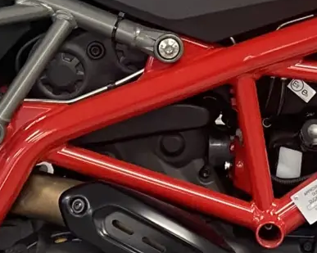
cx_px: 141
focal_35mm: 168
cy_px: -78
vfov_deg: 9.0
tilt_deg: -15.6
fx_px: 1575
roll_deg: +0.0
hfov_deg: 11.5
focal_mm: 4.25
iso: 80
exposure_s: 1/50
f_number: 1.8
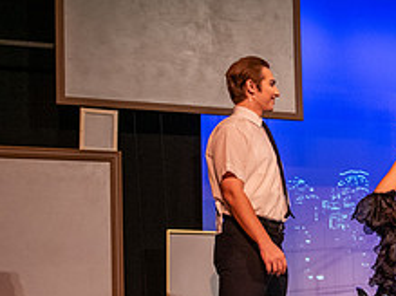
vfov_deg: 18.5
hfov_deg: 23.8
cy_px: 219
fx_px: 903
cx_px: 380
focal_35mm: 79
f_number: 3.2
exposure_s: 1/200
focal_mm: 31
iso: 3200
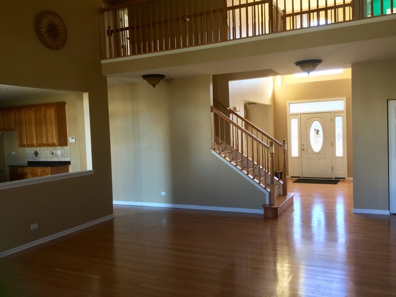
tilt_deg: -1.9
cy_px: 148
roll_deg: +2.6
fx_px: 355
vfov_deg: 45.4
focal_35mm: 31
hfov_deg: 58.4
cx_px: 198
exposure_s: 1/30
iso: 50
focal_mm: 3.3
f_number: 2.4
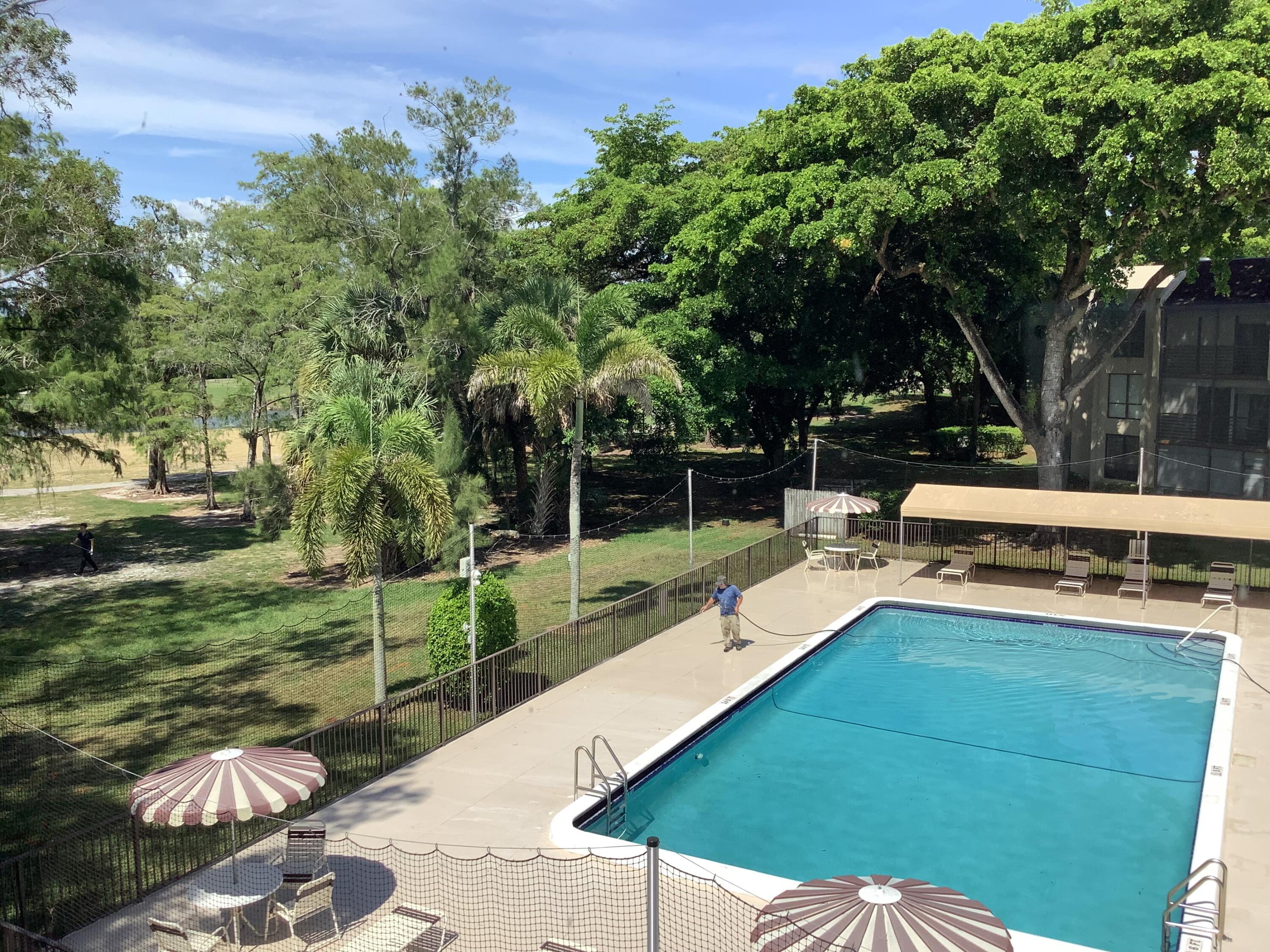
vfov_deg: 45.4
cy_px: 476
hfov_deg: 58.4
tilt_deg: -7.9
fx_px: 1137
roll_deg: +1.3
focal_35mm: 31
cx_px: 635
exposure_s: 1/1253
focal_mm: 3.3
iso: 25
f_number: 2.4
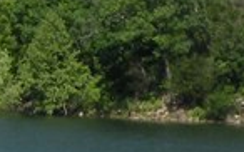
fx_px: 3302
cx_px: -488
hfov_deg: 4.1
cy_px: -175
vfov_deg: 2.6
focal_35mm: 497
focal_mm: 11.9
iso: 64
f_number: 3.5
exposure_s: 1/931
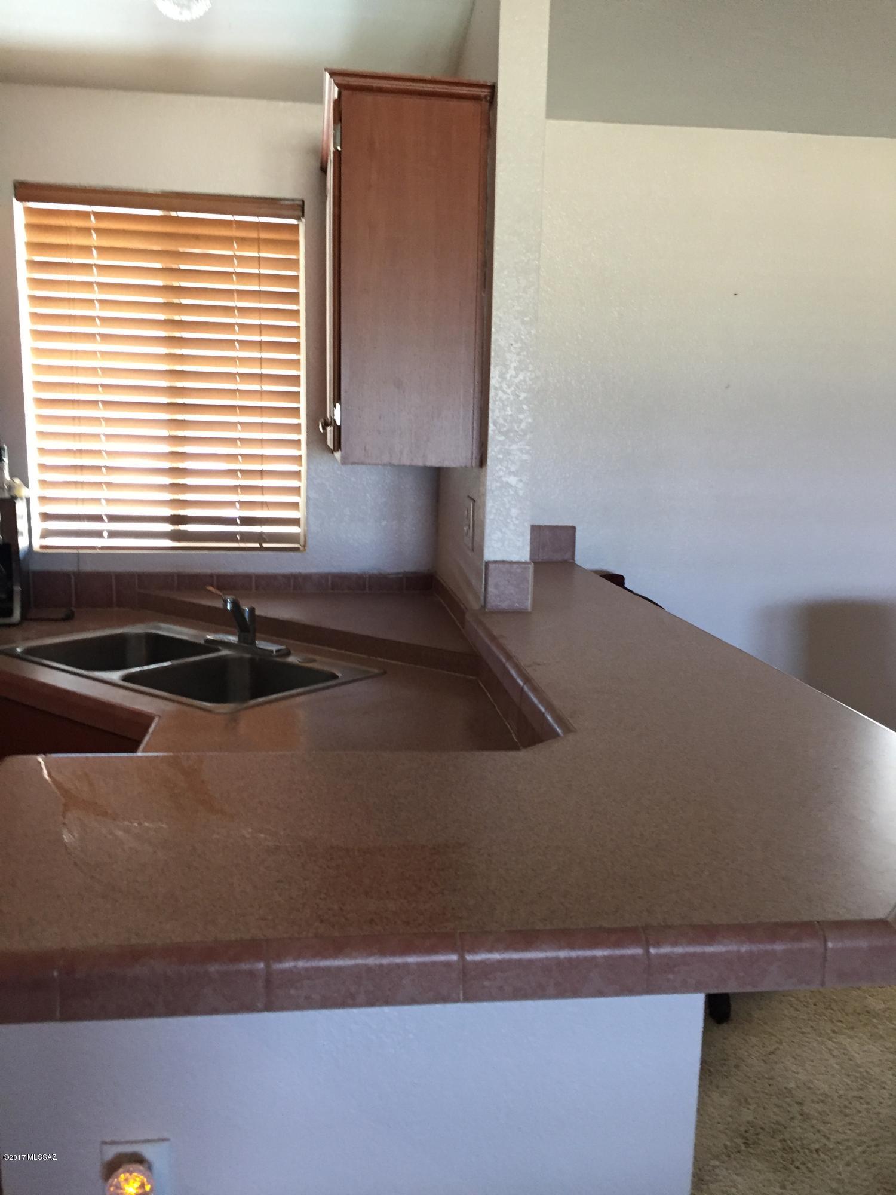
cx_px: 448
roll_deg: -0.7
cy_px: 598
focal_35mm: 29
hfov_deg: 48.2
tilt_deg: -10.0
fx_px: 1001
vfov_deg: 61.7
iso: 160
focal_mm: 4.15
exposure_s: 1/30
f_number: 2.2
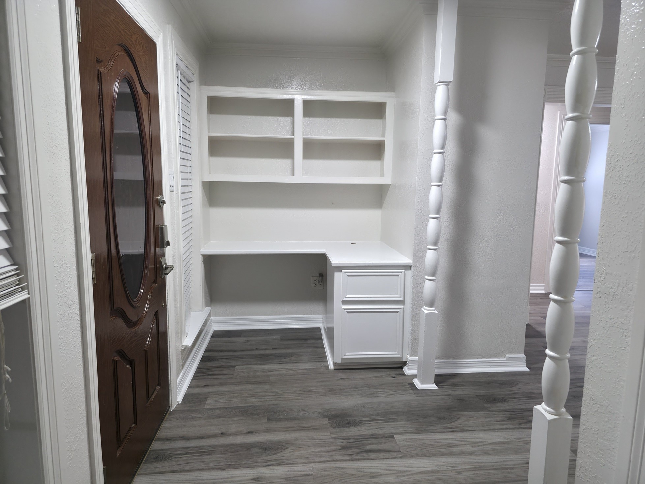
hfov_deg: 73.9
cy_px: 242
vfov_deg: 58.9
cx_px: 322
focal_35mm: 23
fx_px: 429
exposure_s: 1/40
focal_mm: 6.3
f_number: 1.7
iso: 200
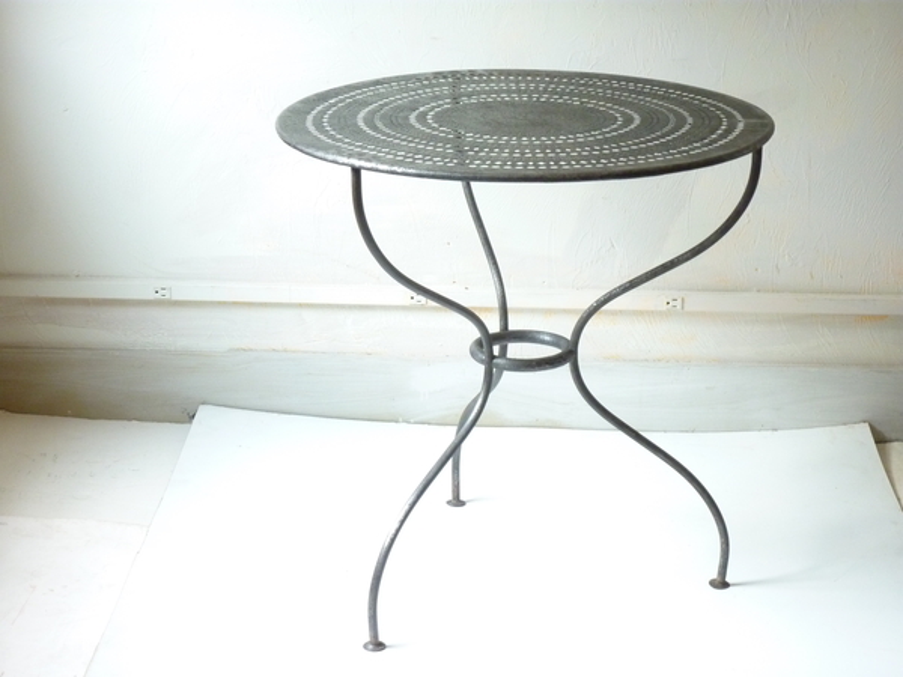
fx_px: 2035
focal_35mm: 78
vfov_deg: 18.9
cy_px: 338
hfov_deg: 25.0
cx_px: 452
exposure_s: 1/30
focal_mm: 12.8
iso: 400
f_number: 4.2
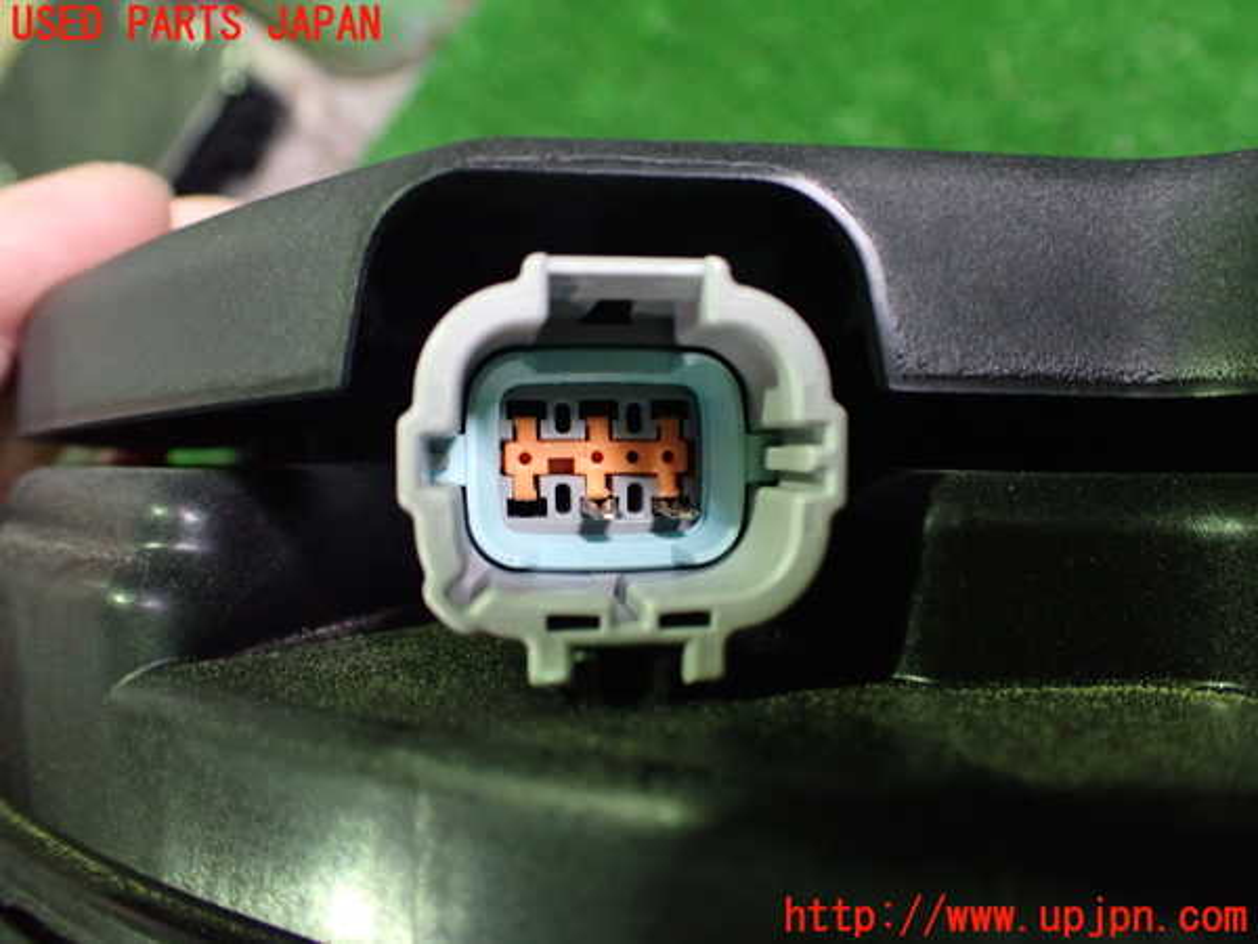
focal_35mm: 30
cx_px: 629
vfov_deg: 46.8
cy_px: 472
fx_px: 1090
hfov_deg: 60.0
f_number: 2.3
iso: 800
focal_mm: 5.4
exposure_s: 1/30
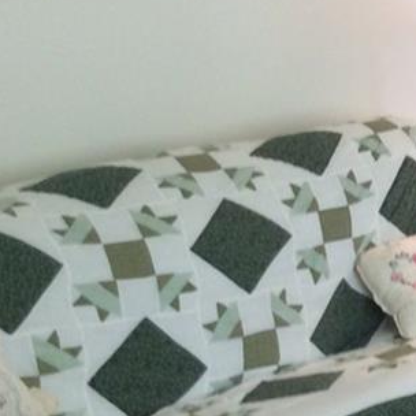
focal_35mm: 95
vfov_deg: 18.3
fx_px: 1292
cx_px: 676
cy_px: 241
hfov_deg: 16.2
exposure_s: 1/24
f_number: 2.4
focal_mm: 3.3
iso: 64
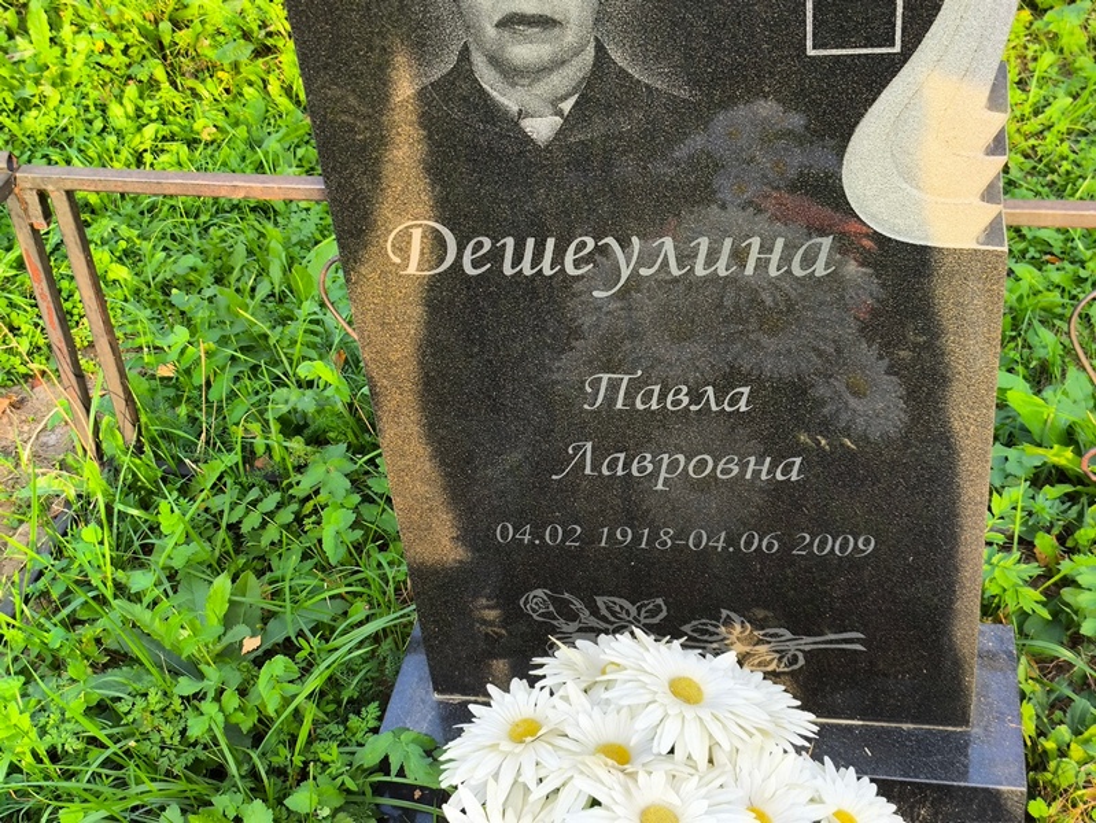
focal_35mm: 50
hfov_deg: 38.2
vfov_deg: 29.1
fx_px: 1584
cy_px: 412
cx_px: 548
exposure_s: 1/144
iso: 50
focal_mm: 4.71
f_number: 1.7
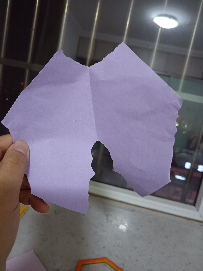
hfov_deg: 53.1
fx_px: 203
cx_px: 102
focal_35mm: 26
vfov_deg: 67.3
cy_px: 136
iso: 2465
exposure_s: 1/20
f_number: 1.8
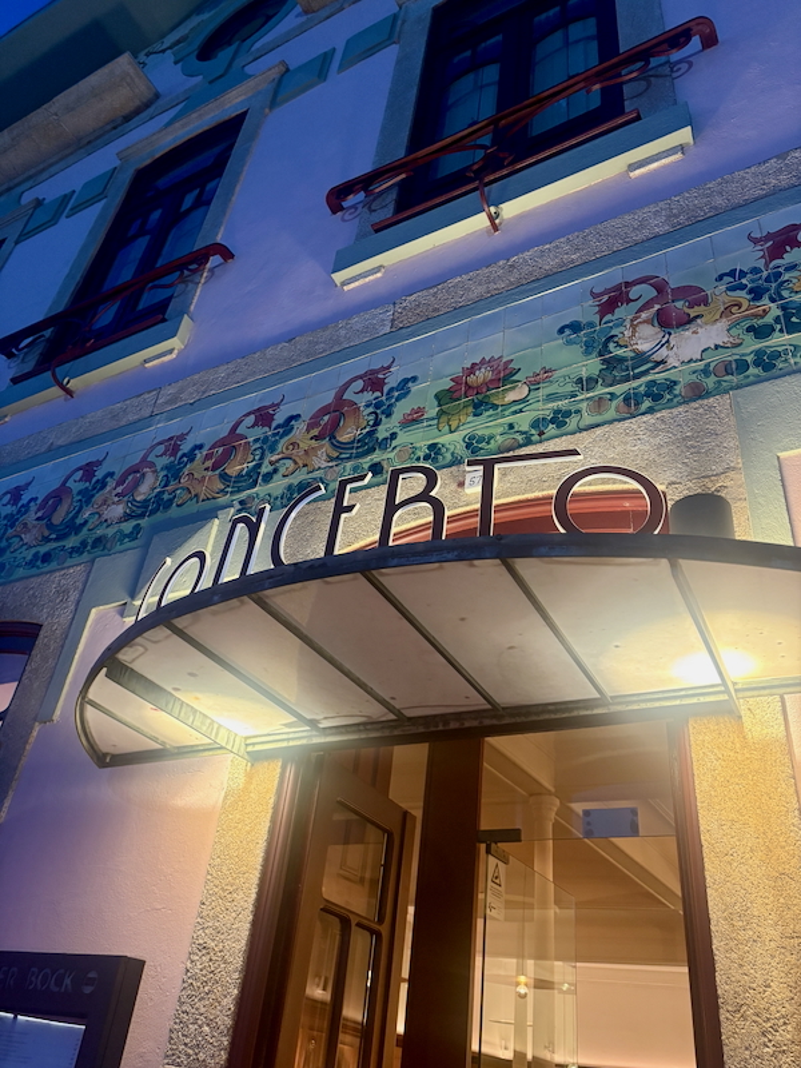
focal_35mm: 26
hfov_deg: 53.1
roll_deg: -7.2
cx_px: 400
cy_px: 534
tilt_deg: +33.8
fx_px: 802
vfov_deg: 67.3
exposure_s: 1/50
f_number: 1.6
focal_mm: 5.96
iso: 320
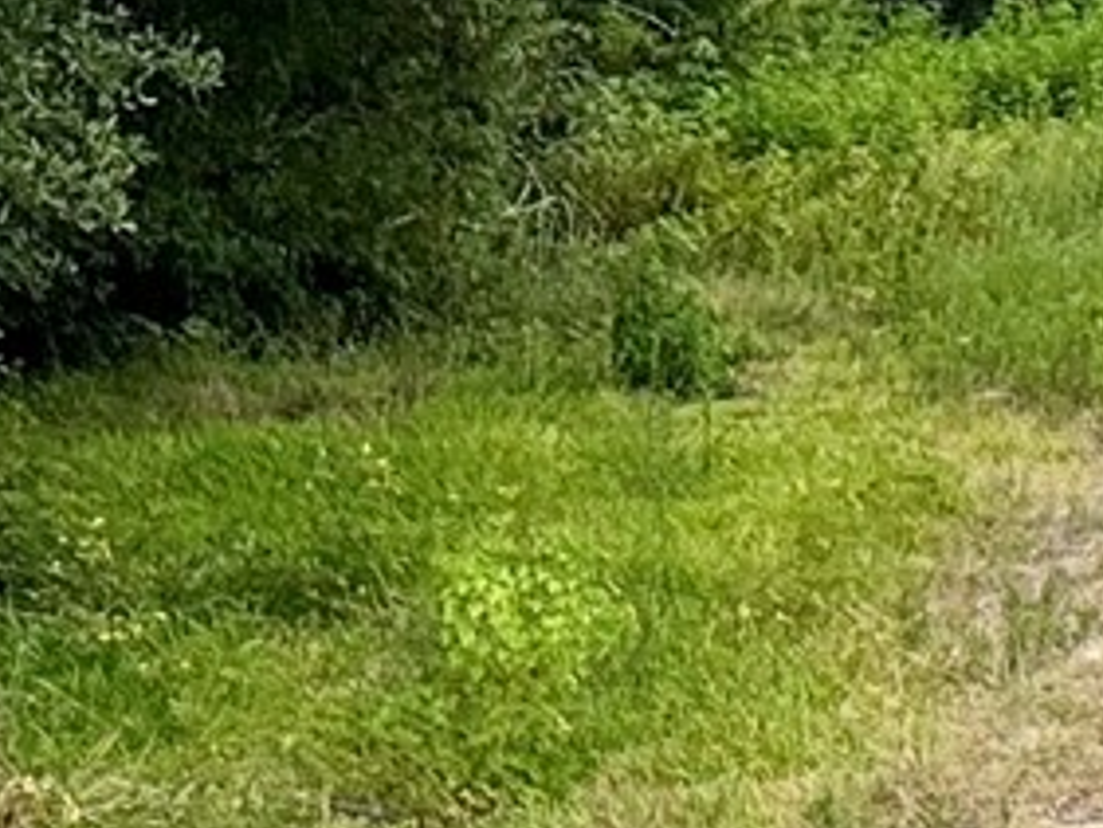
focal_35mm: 102
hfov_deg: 18.5
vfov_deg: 14.3
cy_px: -24
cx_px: 1229
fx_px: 3252
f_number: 2.2
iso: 50
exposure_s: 1/1006
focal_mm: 2.22
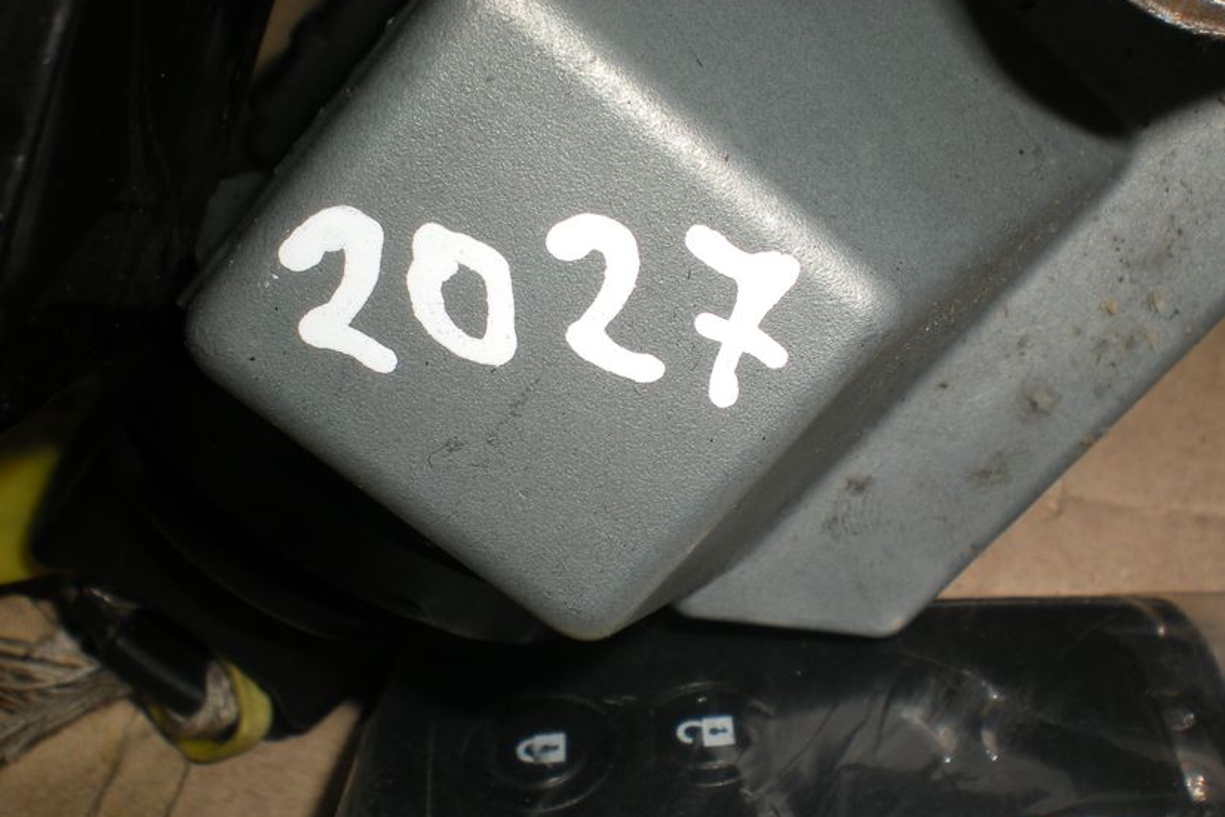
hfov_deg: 40.2
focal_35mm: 49
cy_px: 549
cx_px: 719
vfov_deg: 27.4
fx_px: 1668
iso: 64
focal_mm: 6.3
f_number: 4.6
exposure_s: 1/60
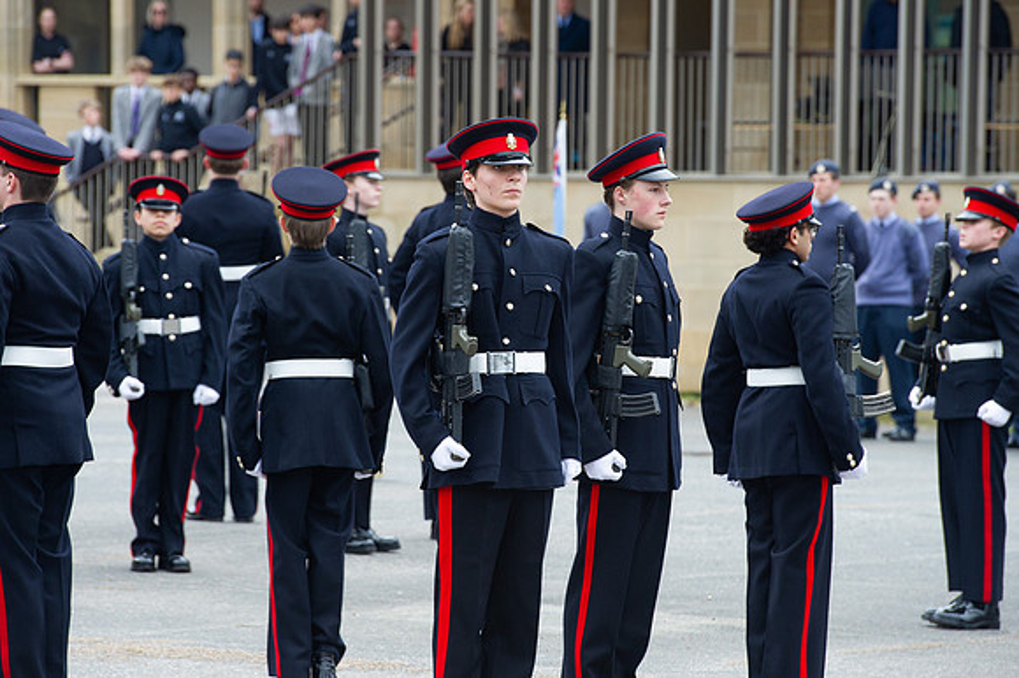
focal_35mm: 231
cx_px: 498
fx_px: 6531
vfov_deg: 5.9
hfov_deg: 8.9
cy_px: 304
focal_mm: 200
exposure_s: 1/250
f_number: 6.3
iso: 640
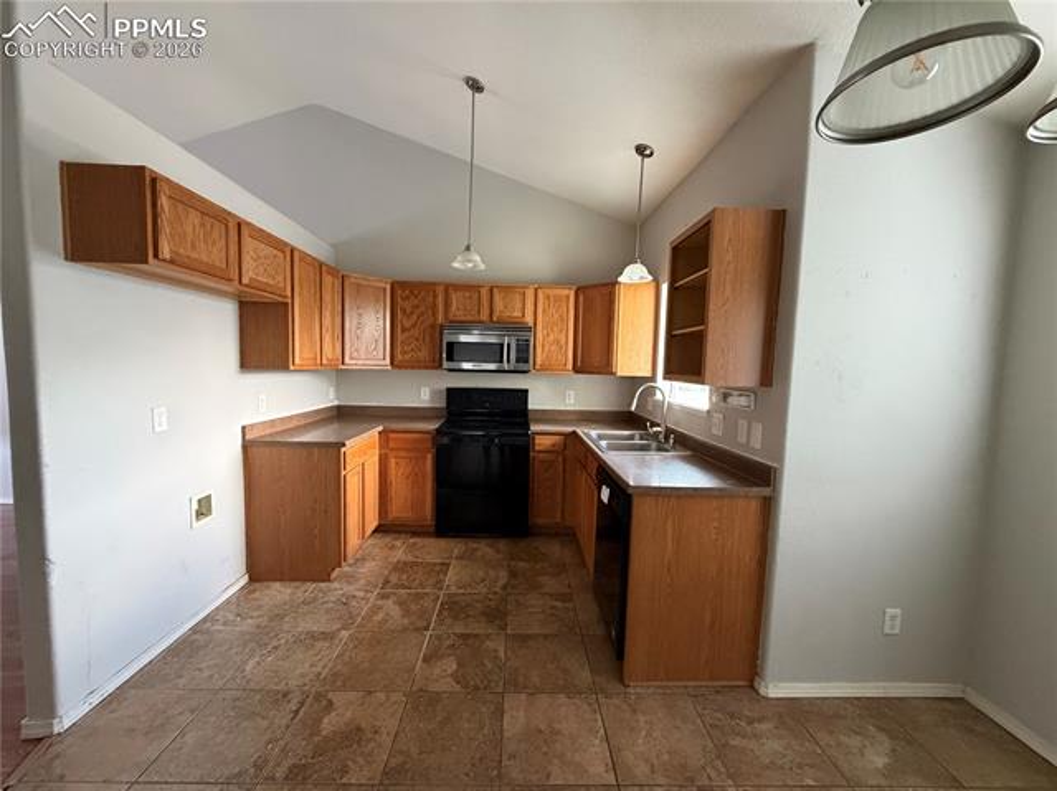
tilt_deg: -5.3
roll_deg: -0.5
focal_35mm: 14
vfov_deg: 85.6
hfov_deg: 102.1
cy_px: 396
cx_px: 528
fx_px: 427
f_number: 2.2
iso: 500
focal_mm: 2.22
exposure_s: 1/60
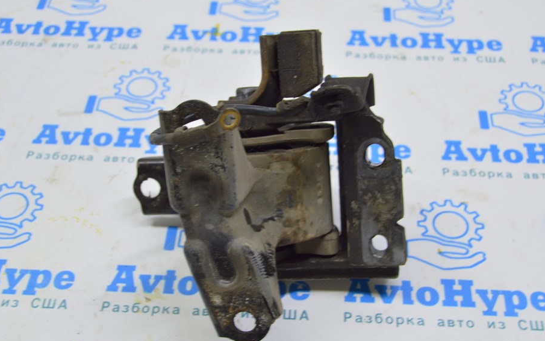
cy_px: 178
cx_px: 276
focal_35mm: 54
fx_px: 796
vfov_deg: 24.2
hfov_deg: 37.8
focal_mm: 31
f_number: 5.6
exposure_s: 1/20
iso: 400
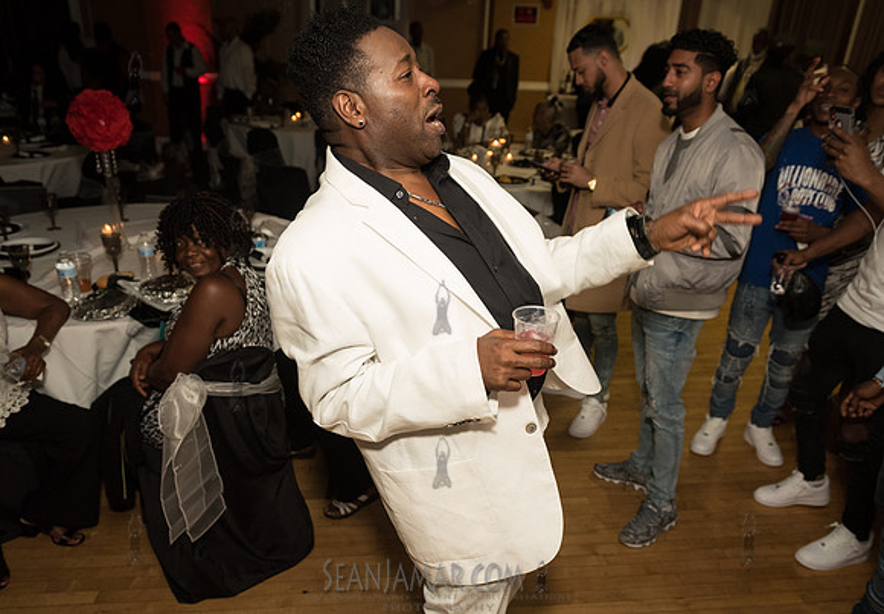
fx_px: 693
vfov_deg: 47.7
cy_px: 347
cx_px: 439
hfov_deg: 65.0
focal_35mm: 28
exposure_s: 1/400
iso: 2000
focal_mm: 24
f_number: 3.5
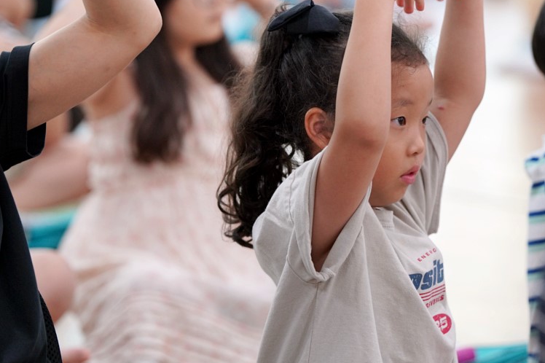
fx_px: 2951
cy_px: 155
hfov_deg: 10.6
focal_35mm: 195
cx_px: 316
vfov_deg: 7.0
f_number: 4
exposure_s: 1/200
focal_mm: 162
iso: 2500
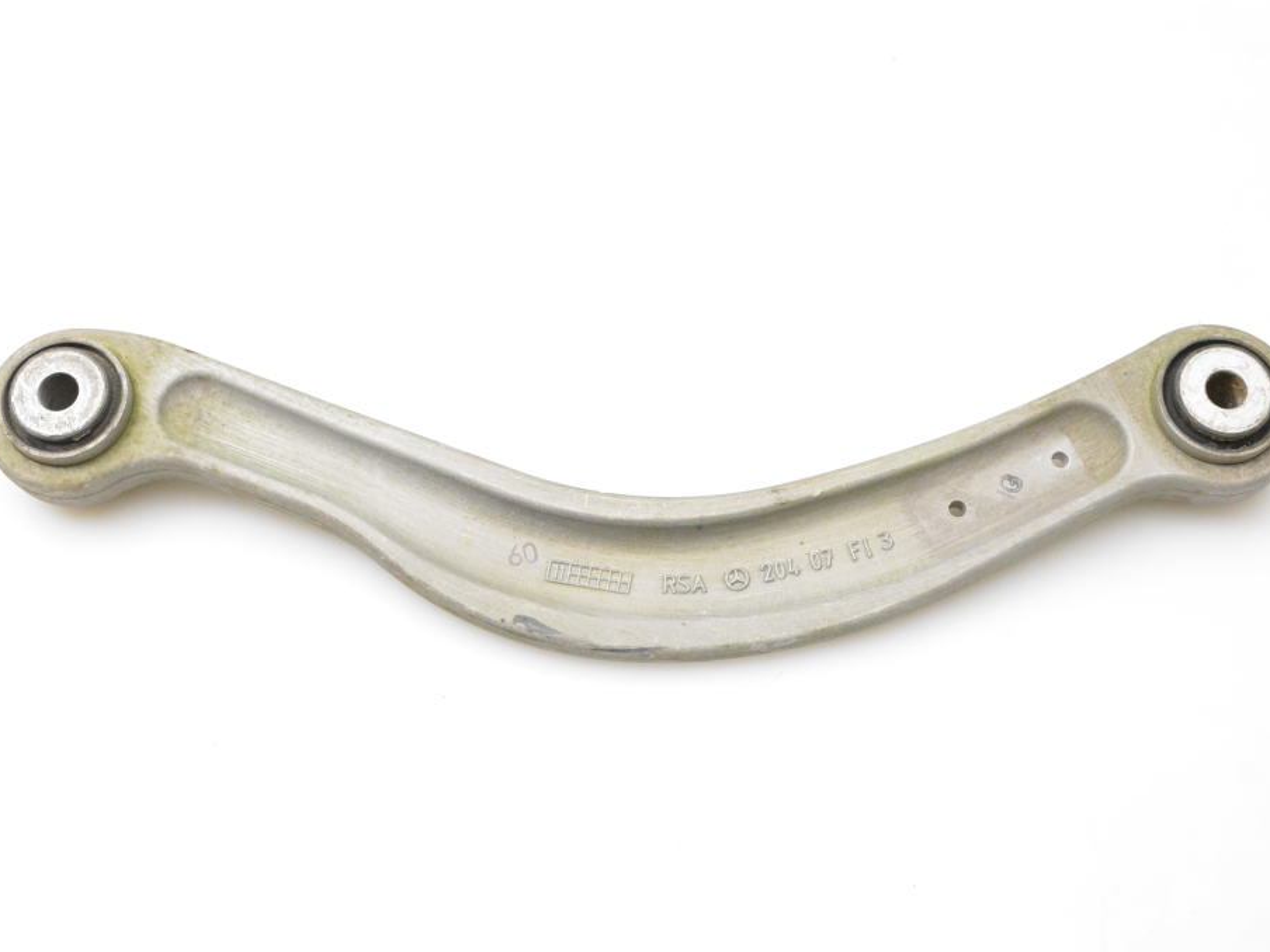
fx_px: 1798
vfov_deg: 29.7
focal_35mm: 49
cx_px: 636
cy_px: 476
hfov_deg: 38.9
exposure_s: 1/250
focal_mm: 30
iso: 6400
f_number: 10
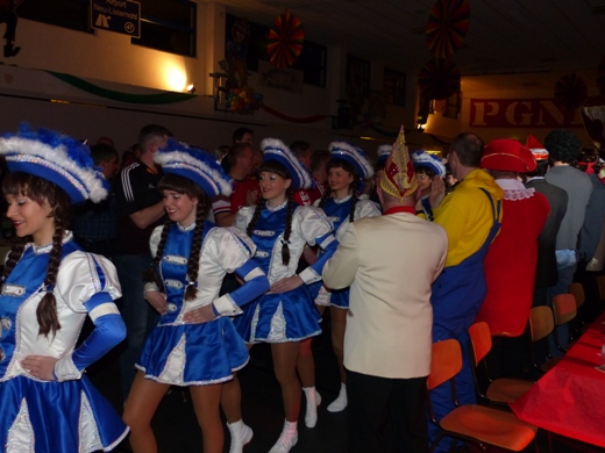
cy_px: 226
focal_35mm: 32
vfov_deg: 44.2
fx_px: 559
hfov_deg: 56.8
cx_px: 302
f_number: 2.8
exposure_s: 1/80
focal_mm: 5.7
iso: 400
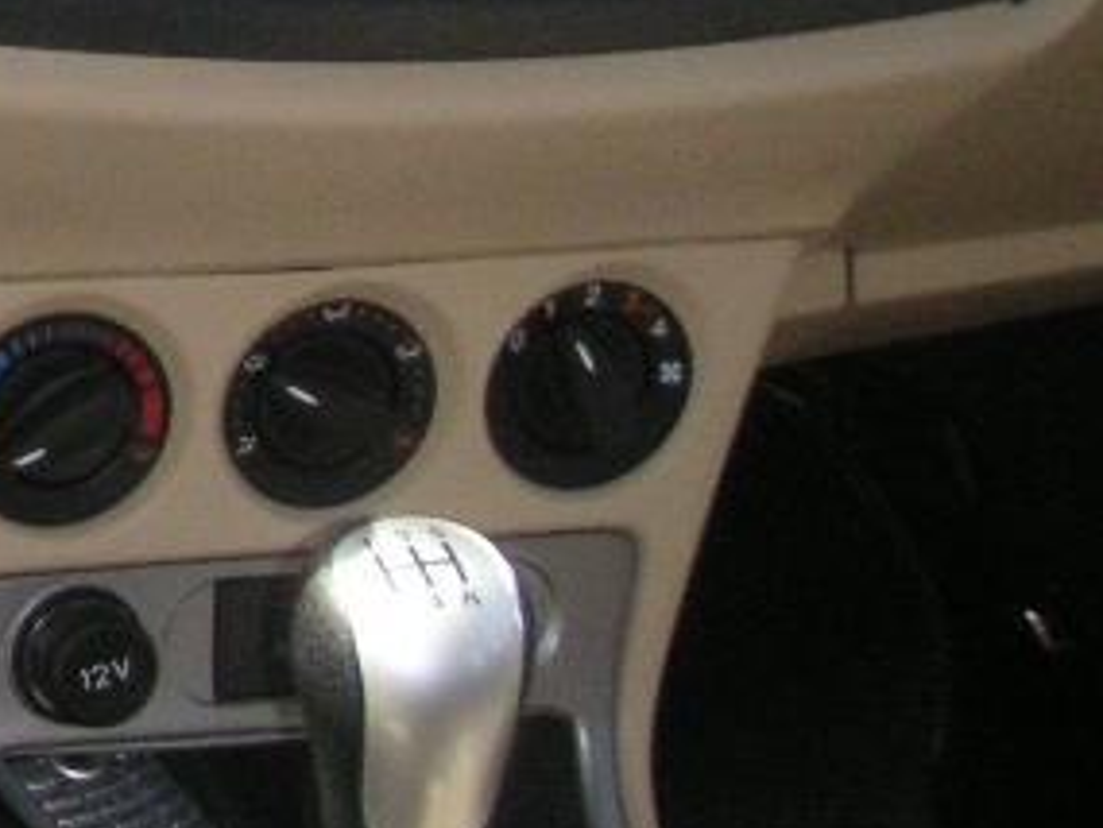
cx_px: -844
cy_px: -263
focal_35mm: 133
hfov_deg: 13.4
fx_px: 4240
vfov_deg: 10.9
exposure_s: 1/750
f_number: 2.8
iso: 200
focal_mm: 5.7
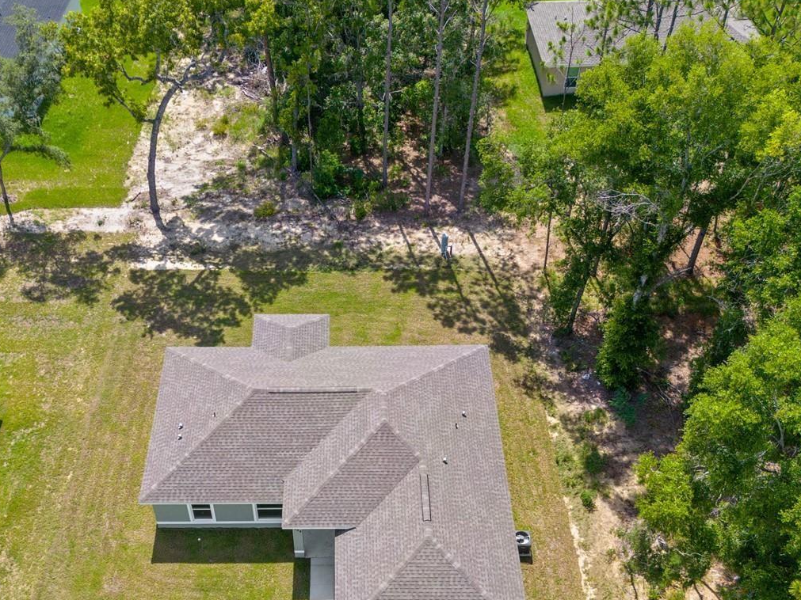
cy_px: 467
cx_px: 330
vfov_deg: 36.6
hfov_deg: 48.8
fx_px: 879
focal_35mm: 38
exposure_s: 1/60
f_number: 1.7
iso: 100
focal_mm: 6.72
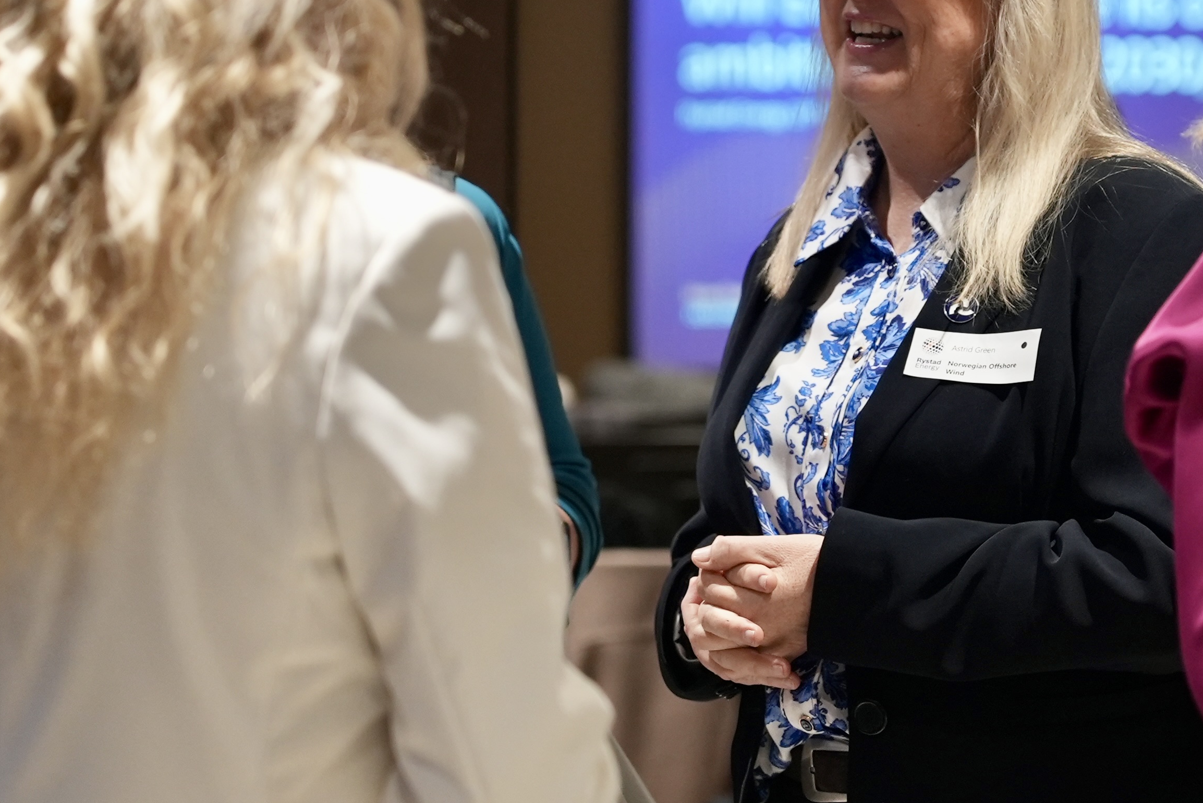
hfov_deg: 10.6
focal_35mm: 193
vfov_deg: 7.1
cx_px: 810
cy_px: 201
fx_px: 6453
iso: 2500
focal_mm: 105
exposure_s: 1/160
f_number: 4
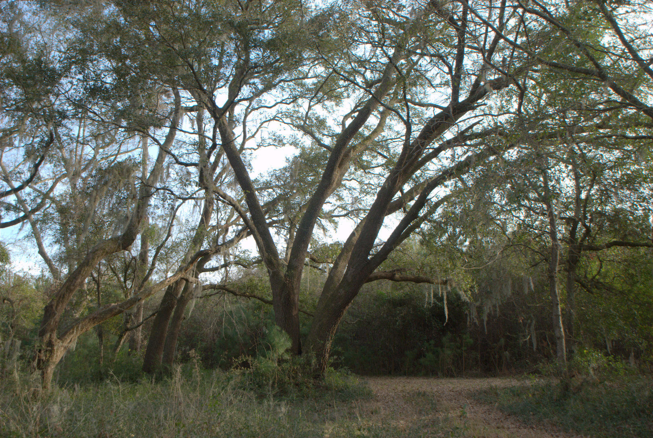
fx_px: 763
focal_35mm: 42
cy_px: 219
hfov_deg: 46.3
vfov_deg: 32.0
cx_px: 326
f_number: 5.6
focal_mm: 28
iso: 110
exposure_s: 1/125
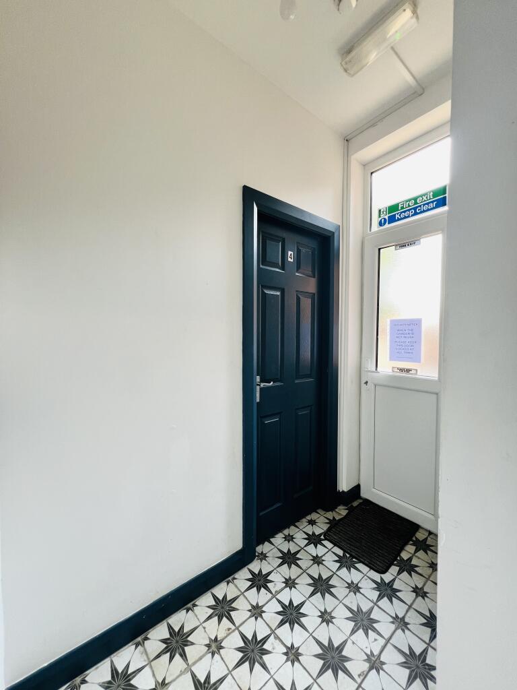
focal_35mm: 13
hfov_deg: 89.9
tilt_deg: -1.8
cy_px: 345
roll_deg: -0.6
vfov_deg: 106.2
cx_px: 258
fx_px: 259
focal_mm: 1.57
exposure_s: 1/99
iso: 80
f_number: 1.8
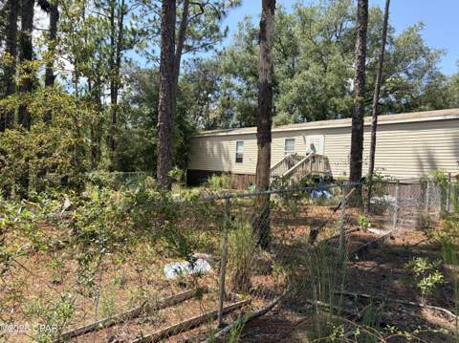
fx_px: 344
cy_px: 172
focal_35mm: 26
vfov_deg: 53.0
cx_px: 230
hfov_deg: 67.4
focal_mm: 5.96
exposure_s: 1/1263
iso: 50
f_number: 1.6
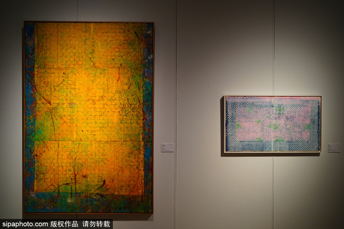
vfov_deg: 33.4
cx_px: 172
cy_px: 114
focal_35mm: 40
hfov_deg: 48.5
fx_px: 382
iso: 1250
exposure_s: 1/200
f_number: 2.8
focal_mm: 40
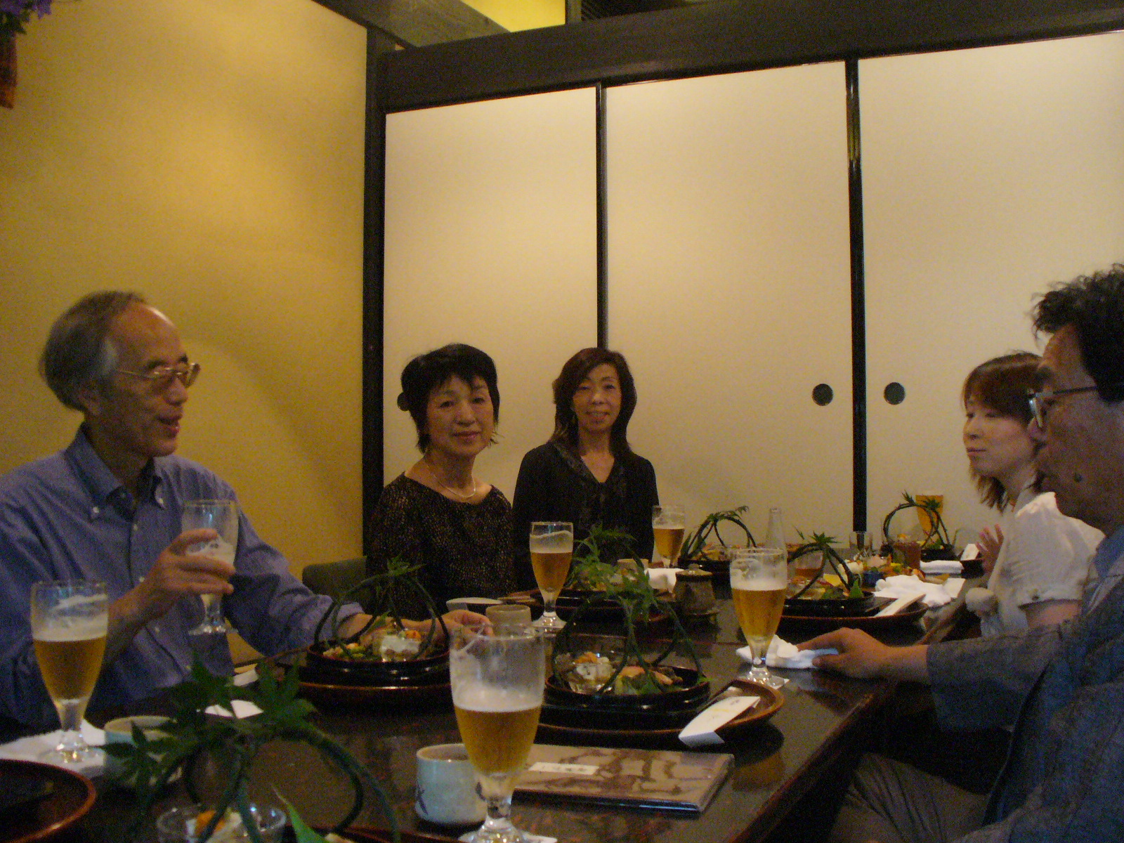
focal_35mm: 37
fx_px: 1201
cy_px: 422
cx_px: 562
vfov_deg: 38.7
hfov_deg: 50.1
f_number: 2.8
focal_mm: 6.1
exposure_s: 1/20
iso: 400
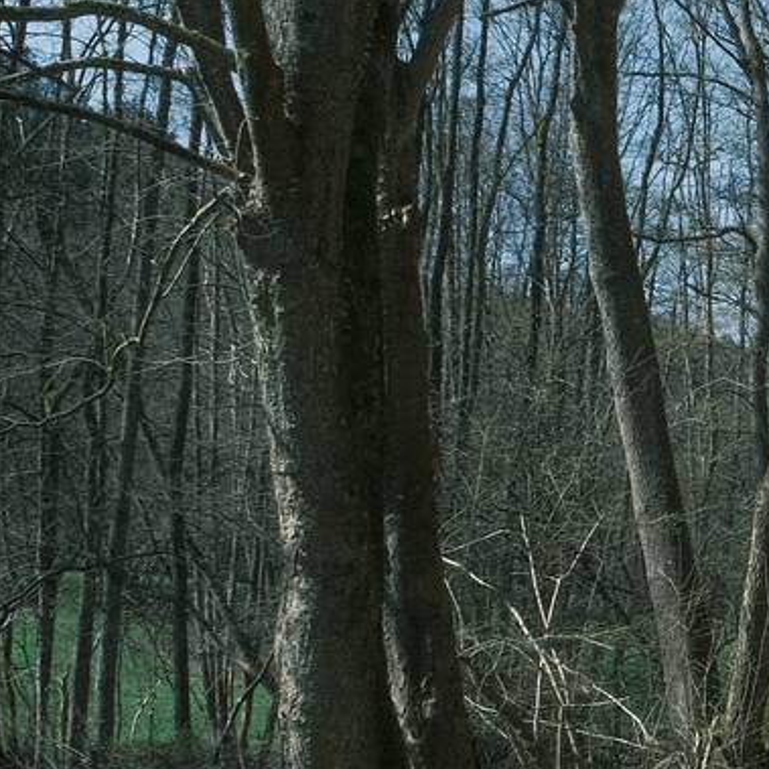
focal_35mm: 97
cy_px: 391
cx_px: 1341
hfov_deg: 15.6
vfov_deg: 17.9
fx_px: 2438
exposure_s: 1/280
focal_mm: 17.7
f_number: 11
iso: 640
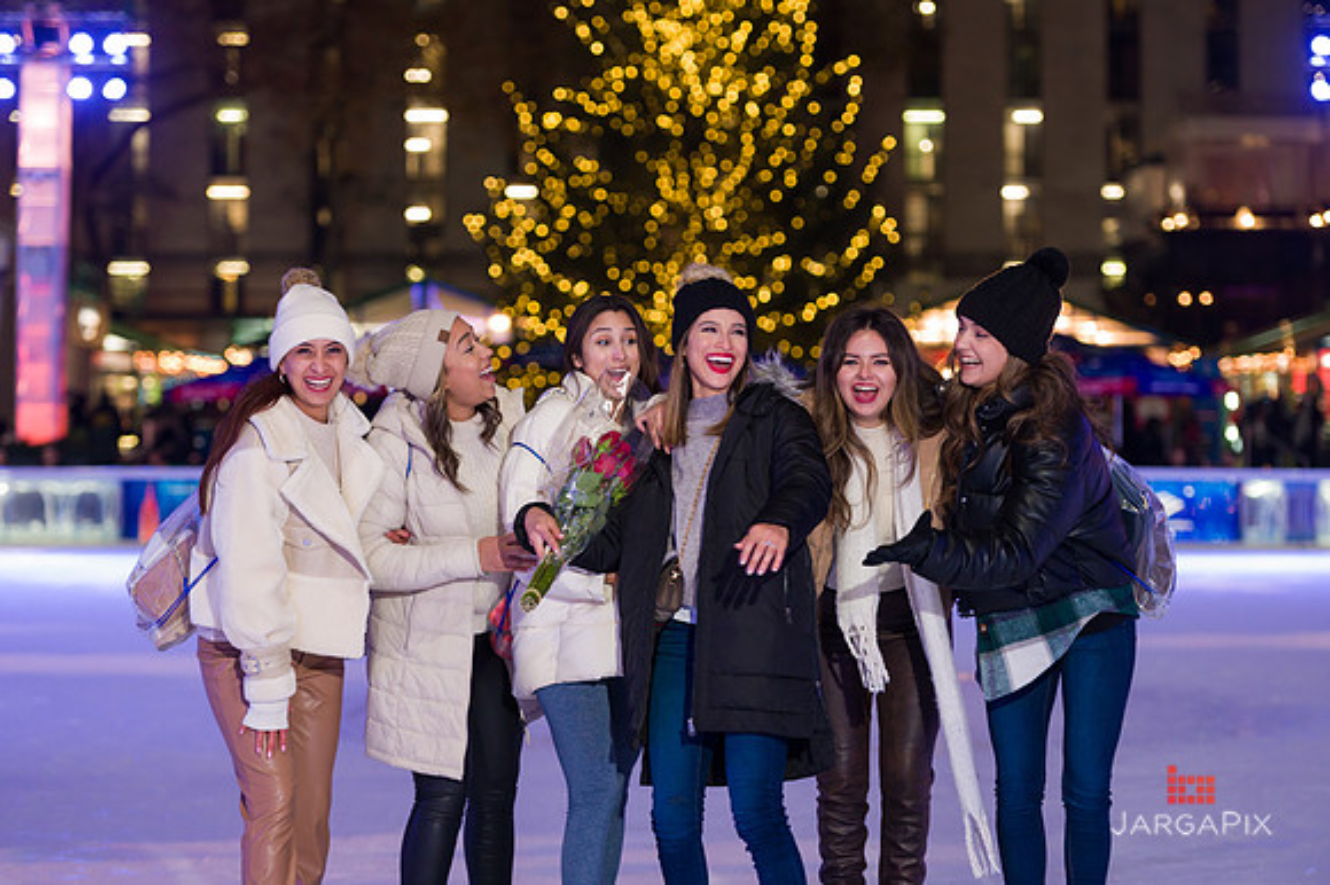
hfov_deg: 20.4
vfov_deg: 13.7
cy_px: 442
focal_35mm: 100
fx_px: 3692
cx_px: 665
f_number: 3.2
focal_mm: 100
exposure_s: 1/200
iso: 2000
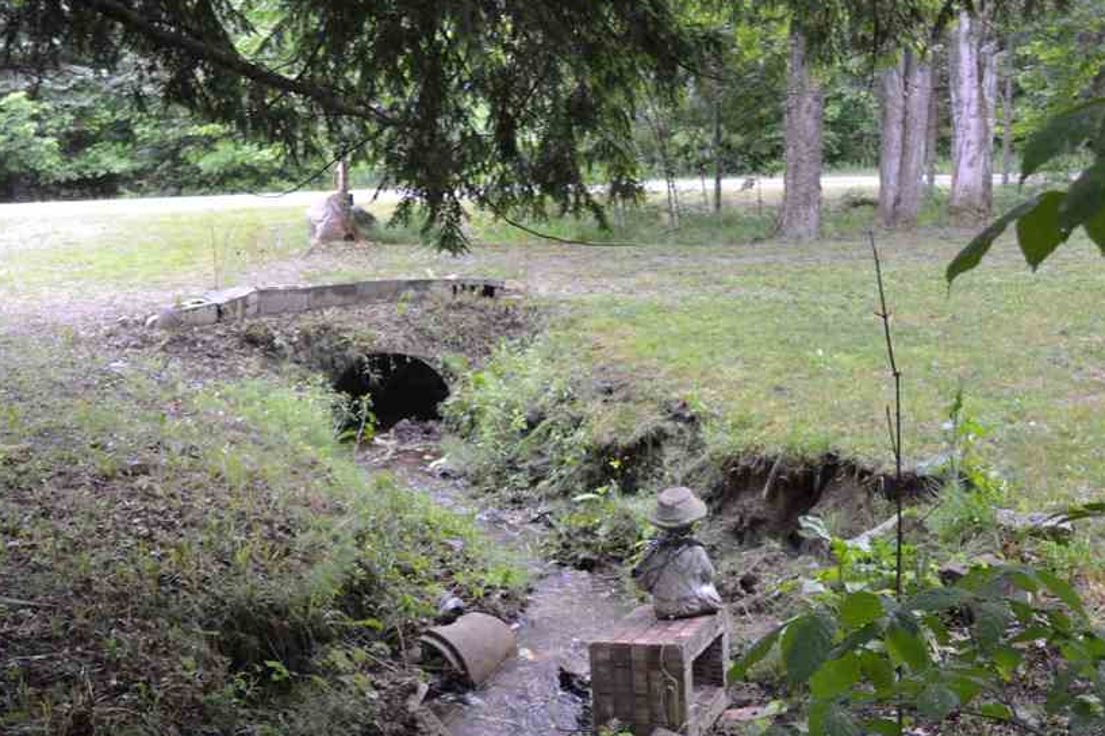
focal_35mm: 47
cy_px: 501
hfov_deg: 41.9
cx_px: 527
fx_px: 1442
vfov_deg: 28.4
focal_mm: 20
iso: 400
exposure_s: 1/20
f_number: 3.8
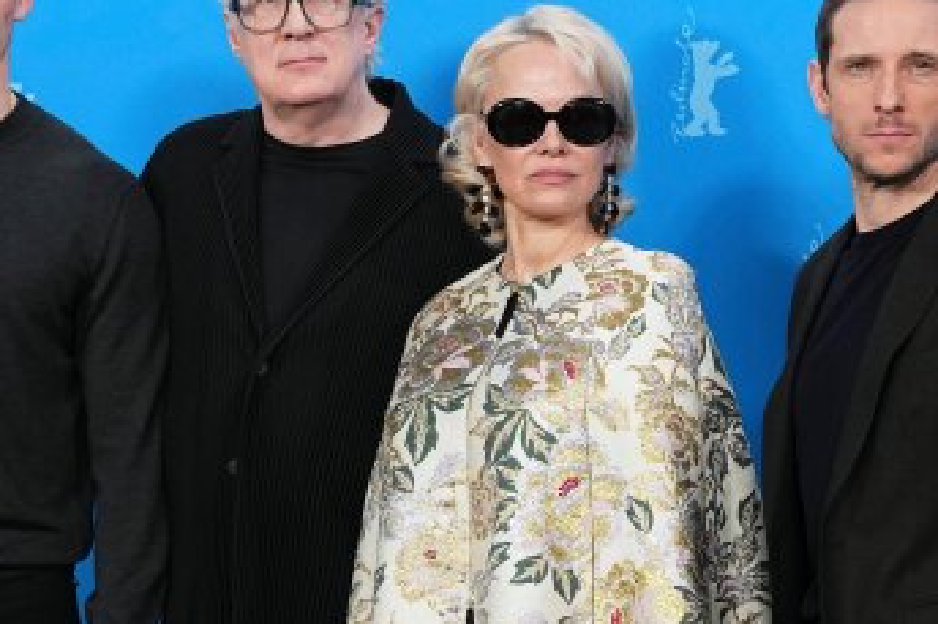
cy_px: 719
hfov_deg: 15.1
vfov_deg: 9.9
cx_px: 567
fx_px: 3542
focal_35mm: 136
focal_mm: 39
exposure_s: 1/320
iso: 1250
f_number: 3.2
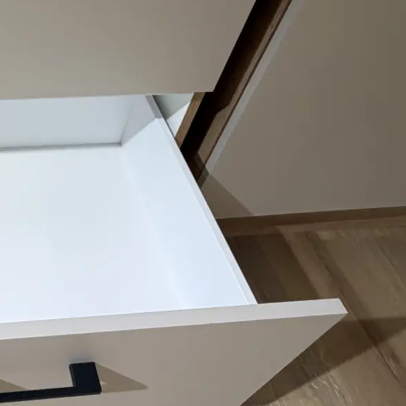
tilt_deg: -46.9
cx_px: -27
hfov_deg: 35.7
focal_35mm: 41
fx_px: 544
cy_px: 203
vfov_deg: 40.9
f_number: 2.2
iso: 125
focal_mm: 2.22
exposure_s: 1/100
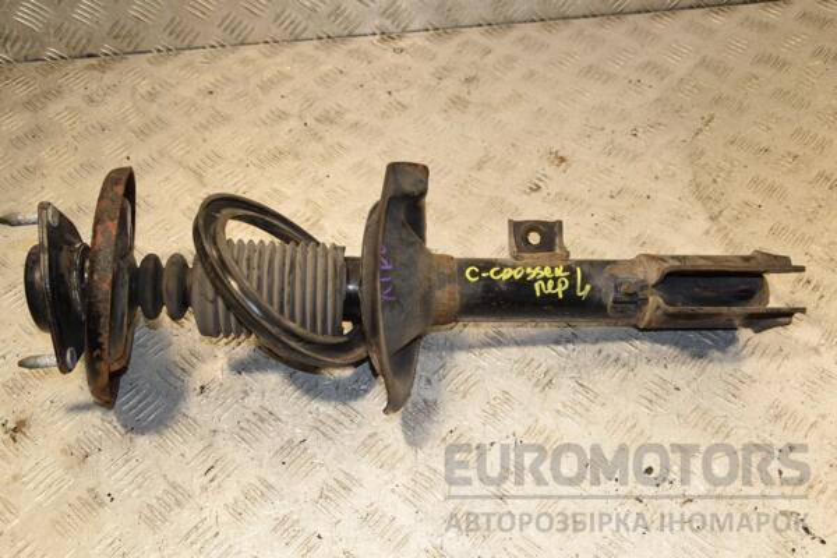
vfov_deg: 35.5
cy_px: 279
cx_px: 418
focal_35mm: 38
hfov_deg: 51.3
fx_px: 872
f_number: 8
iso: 800
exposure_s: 1/200
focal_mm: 25
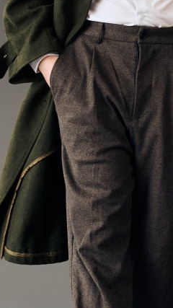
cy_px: 93
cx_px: 81
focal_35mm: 160
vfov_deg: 13.5
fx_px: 1302
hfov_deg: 7.6
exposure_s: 1/160
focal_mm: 54.2
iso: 400
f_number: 3.5
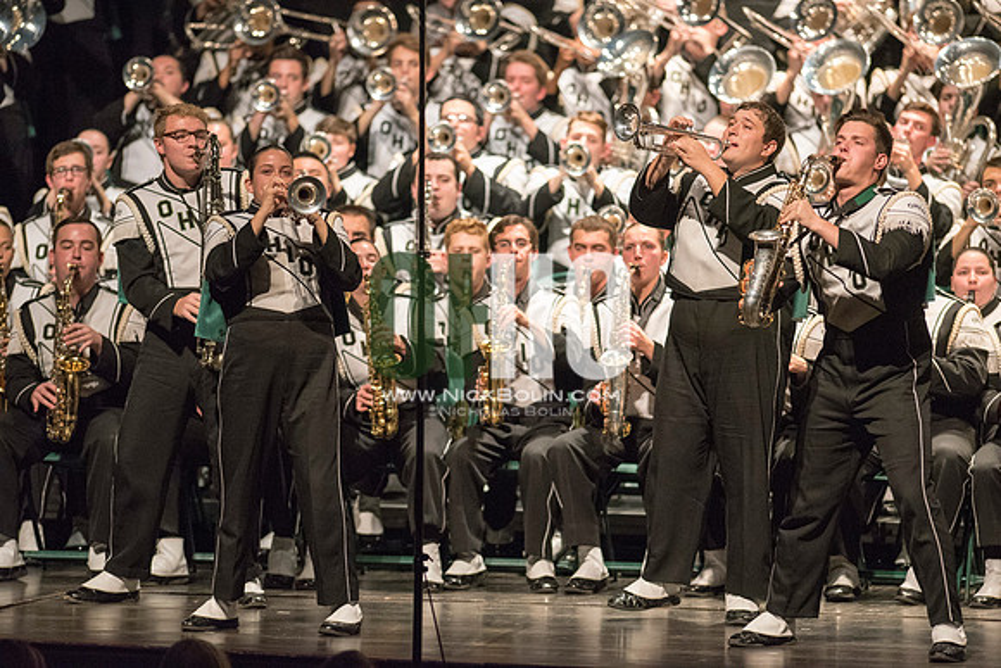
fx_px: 8343
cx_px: 500
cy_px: 334
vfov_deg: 4.6
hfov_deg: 6.9
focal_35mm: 300
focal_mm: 300
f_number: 2.8
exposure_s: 1/500
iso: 4000
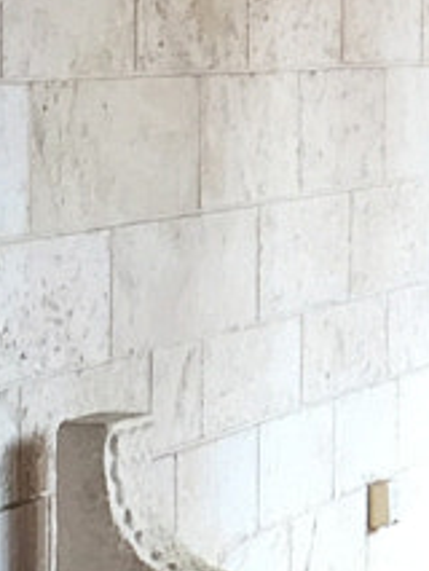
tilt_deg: +0.1
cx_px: 1166
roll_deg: +0.6
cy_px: 35
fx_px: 3599
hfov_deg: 6.4
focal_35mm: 218
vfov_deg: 9.0
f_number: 2.2
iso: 40
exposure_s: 1/60
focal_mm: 4.15
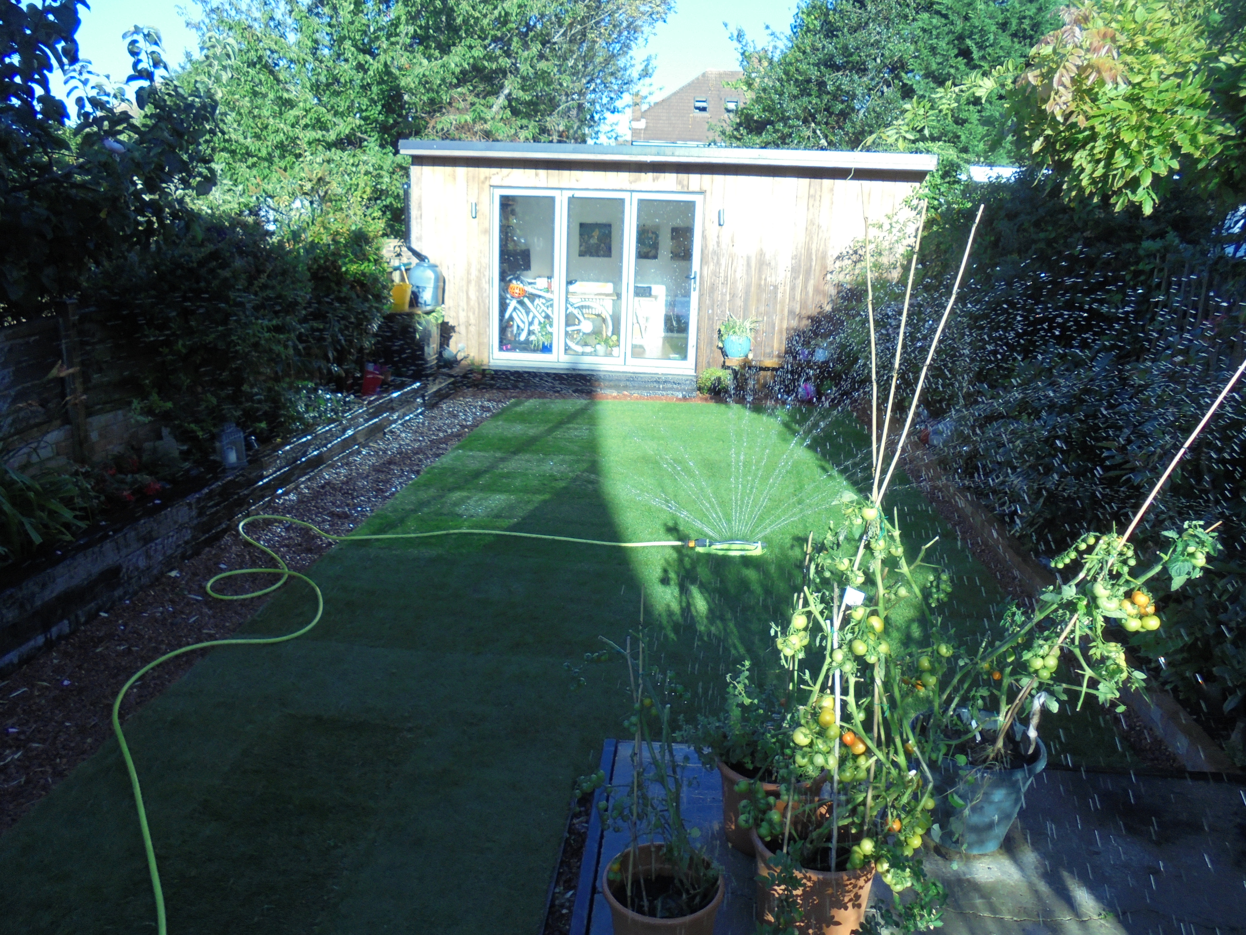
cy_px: 468
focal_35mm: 26
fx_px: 936
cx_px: 623
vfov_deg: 53.1
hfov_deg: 67.3
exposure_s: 1/250
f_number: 3.5
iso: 100
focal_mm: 4.6
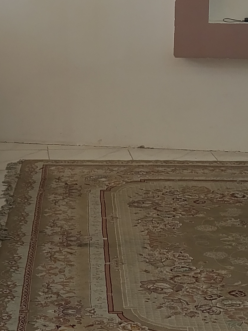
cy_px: -2
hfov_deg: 14.2
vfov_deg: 18.4
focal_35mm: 104
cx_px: 67
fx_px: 993
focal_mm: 4.71
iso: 200
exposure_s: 1/100
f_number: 1.7
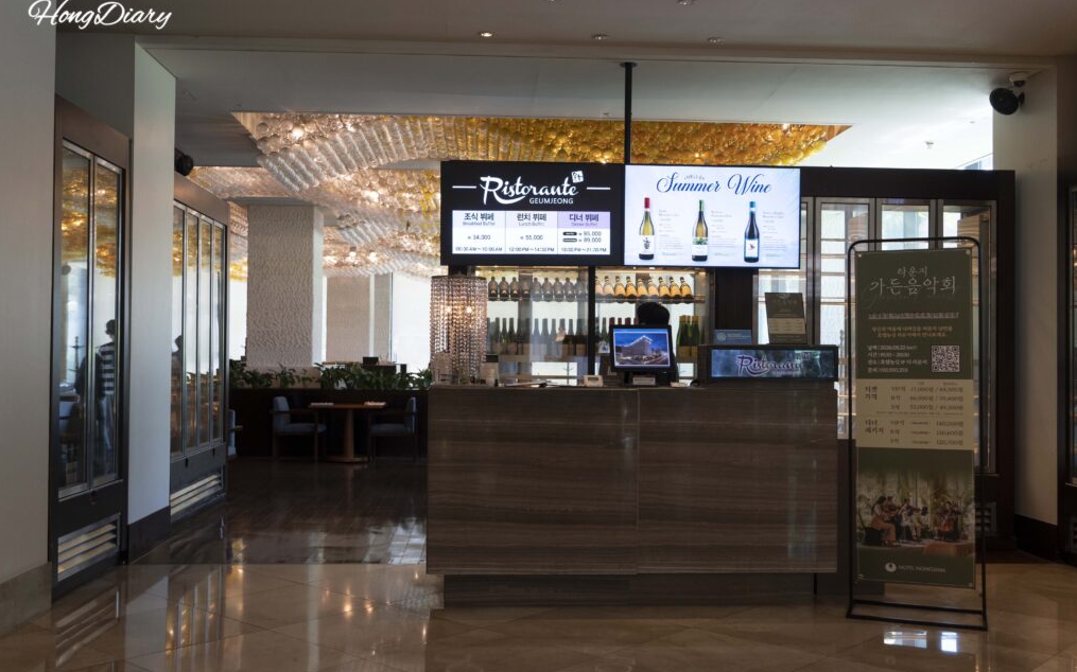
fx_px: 1056
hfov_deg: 54.0
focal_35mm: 36
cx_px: 539
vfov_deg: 35.3
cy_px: 342
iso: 1000
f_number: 4.5
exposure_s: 1/160
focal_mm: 35
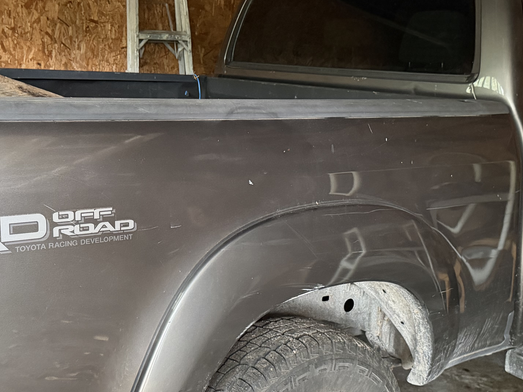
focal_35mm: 48
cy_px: 211
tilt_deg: -12.7
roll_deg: -1.9
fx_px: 725
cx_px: 230
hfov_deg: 39.6
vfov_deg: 30.3
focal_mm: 6.76
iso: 800
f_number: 1.78
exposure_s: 1/40
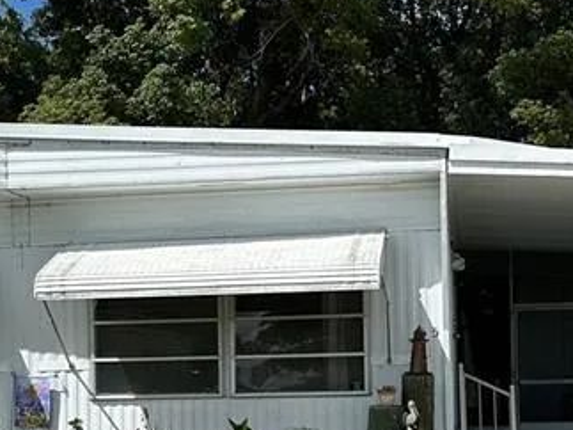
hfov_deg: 25.5
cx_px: 195
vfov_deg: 19.1
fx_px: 1258
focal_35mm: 76
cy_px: 370
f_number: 1.78
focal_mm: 6.86
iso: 80
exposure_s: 1/6211
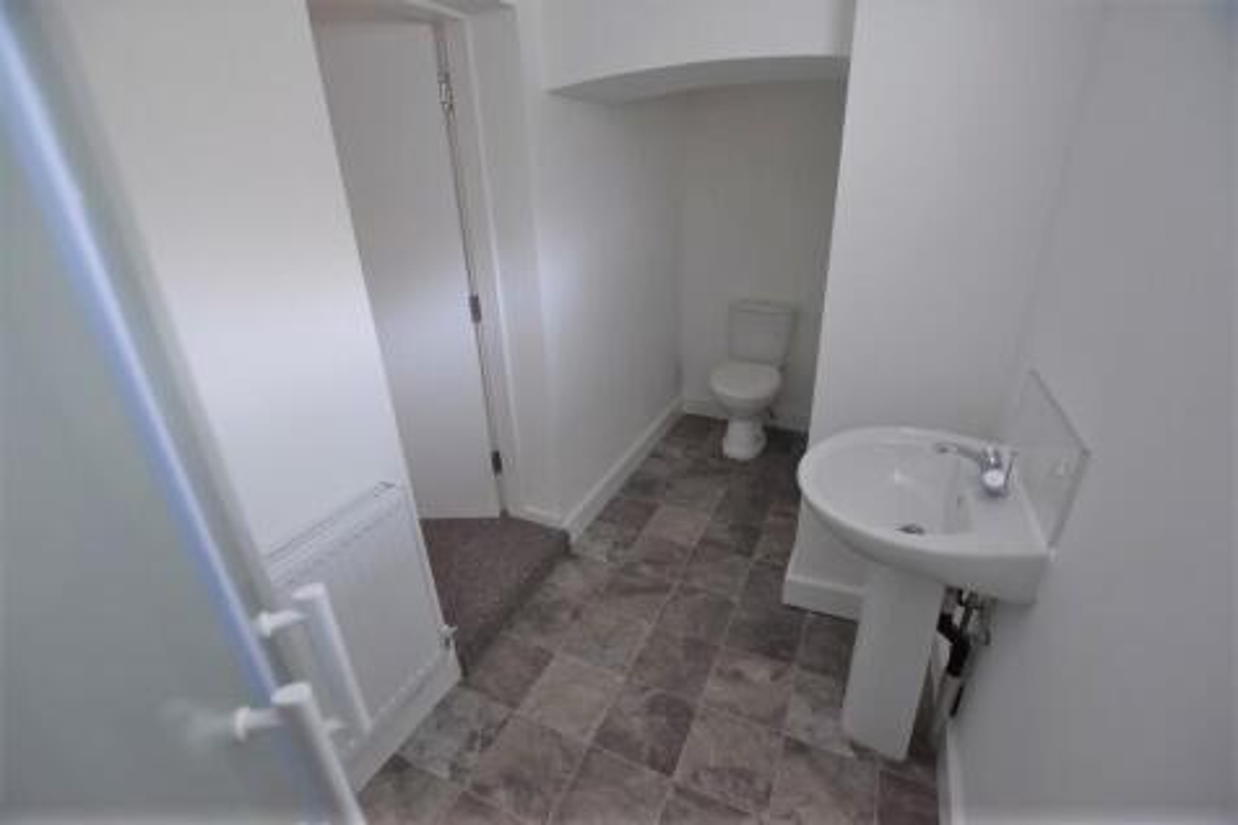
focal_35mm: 15
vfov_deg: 77.3
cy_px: 412
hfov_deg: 100.4
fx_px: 516
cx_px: 619
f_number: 3.5
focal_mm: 10
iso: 720
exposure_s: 1/15
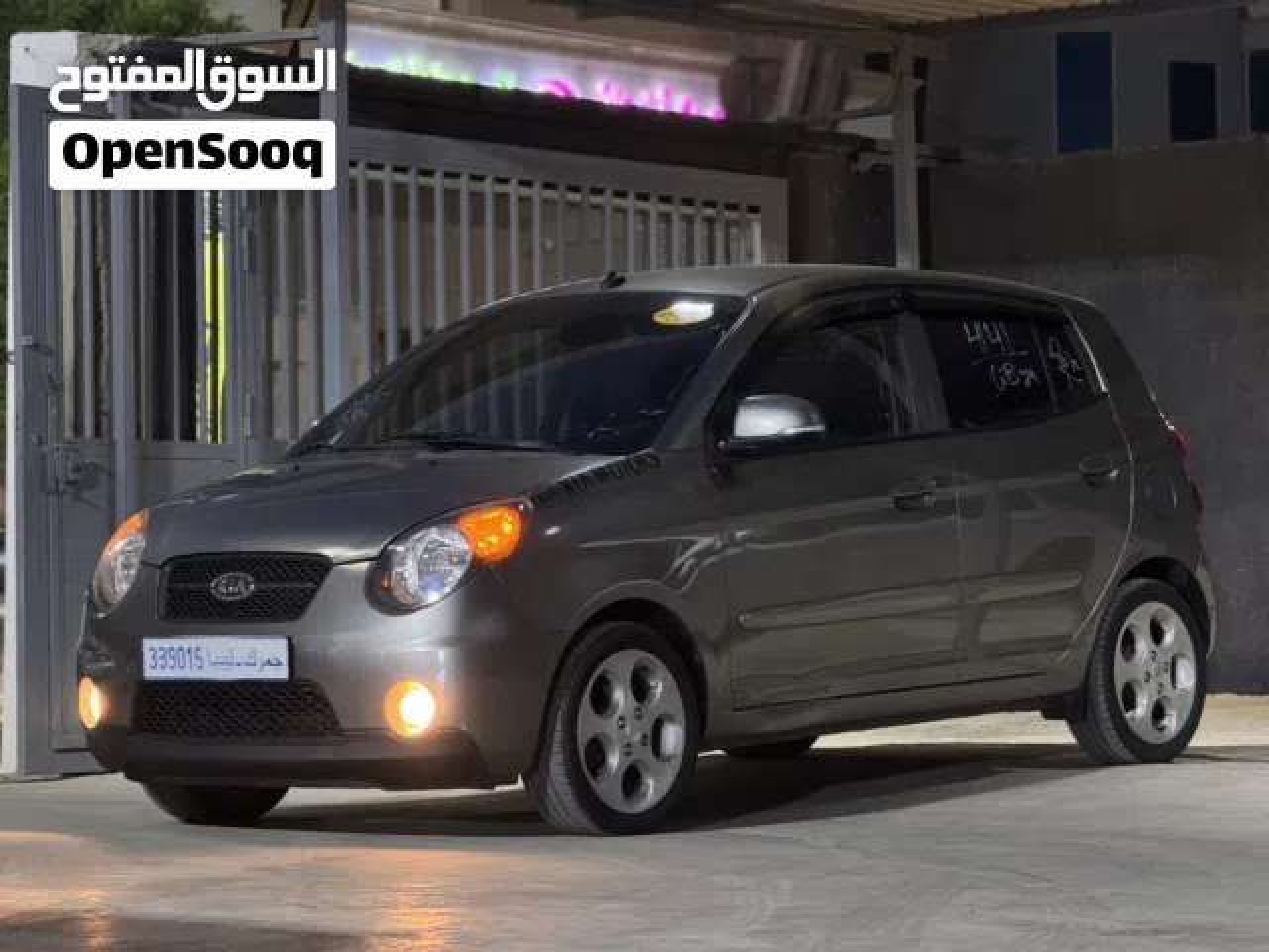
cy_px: 476
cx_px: 634
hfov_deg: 16.4
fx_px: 4399
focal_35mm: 120
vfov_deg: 12.3
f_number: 2.8
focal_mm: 15.66
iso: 320
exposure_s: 1/50
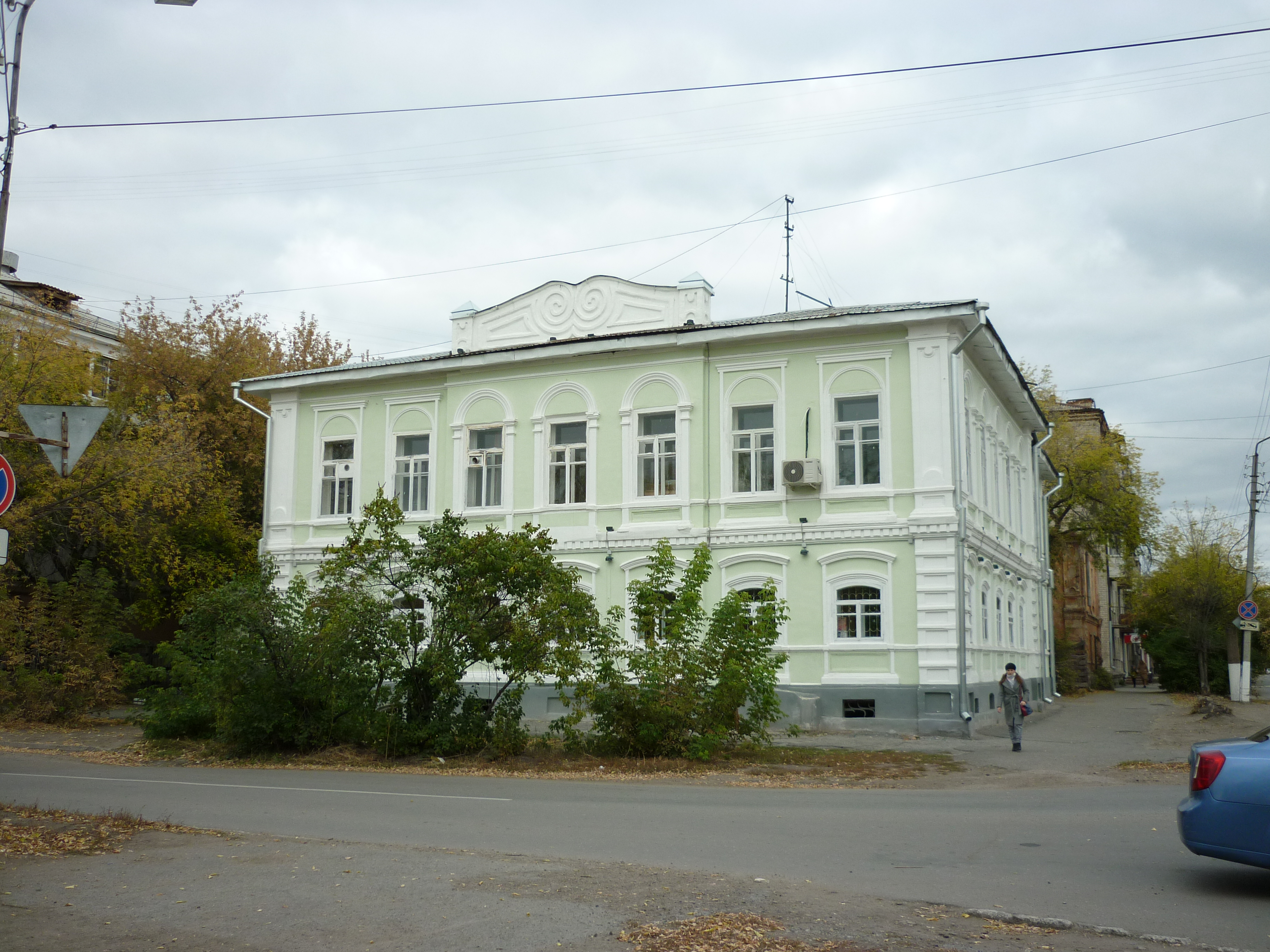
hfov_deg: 55.4
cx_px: 635
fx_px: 1211
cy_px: 476
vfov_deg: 42.9
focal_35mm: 33
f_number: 2.8
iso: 80
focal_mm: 5.5
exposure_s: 1/400
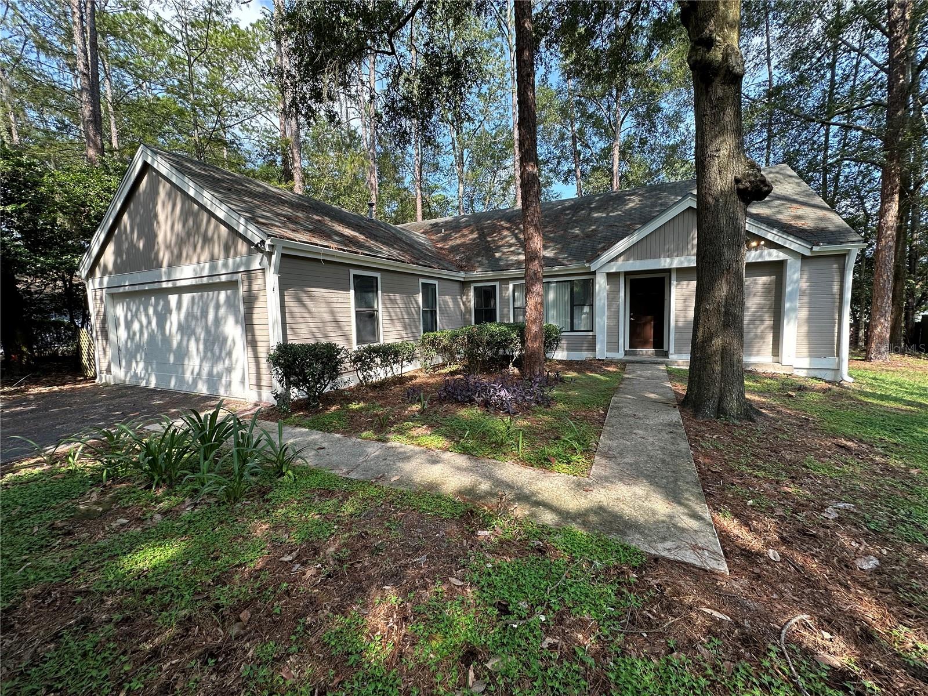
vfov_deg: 85.7
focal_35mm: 14
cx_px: 464
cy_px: 348
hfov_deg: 102.1
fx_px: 375
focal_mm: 2.22
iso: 40
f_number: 2.2
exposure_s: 1/295
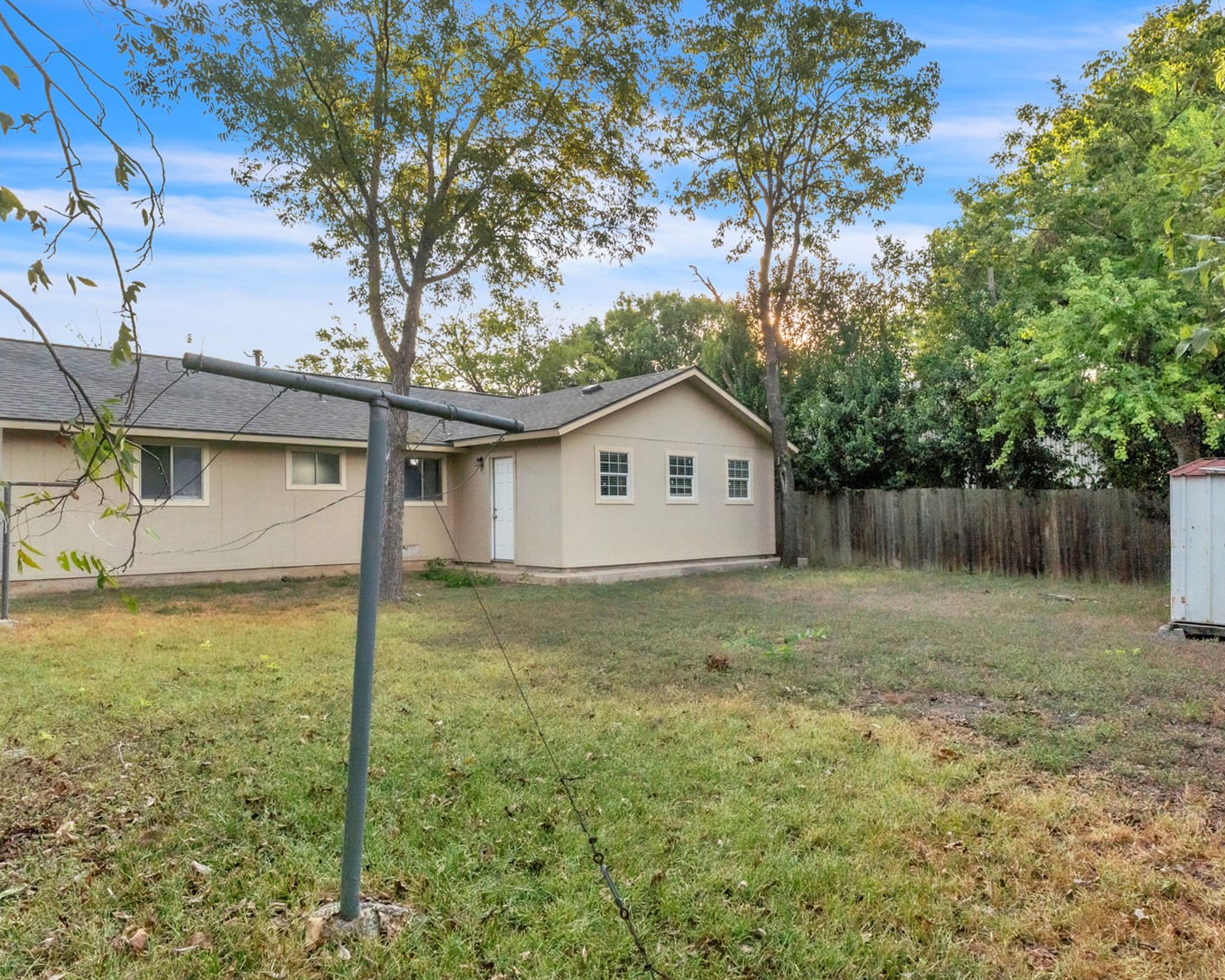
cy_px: 477
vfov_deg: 63.1
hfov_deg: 74.9
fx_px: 798
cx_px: 666
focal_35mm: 22
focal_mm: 10
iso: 320
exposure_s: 1/640
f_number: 8
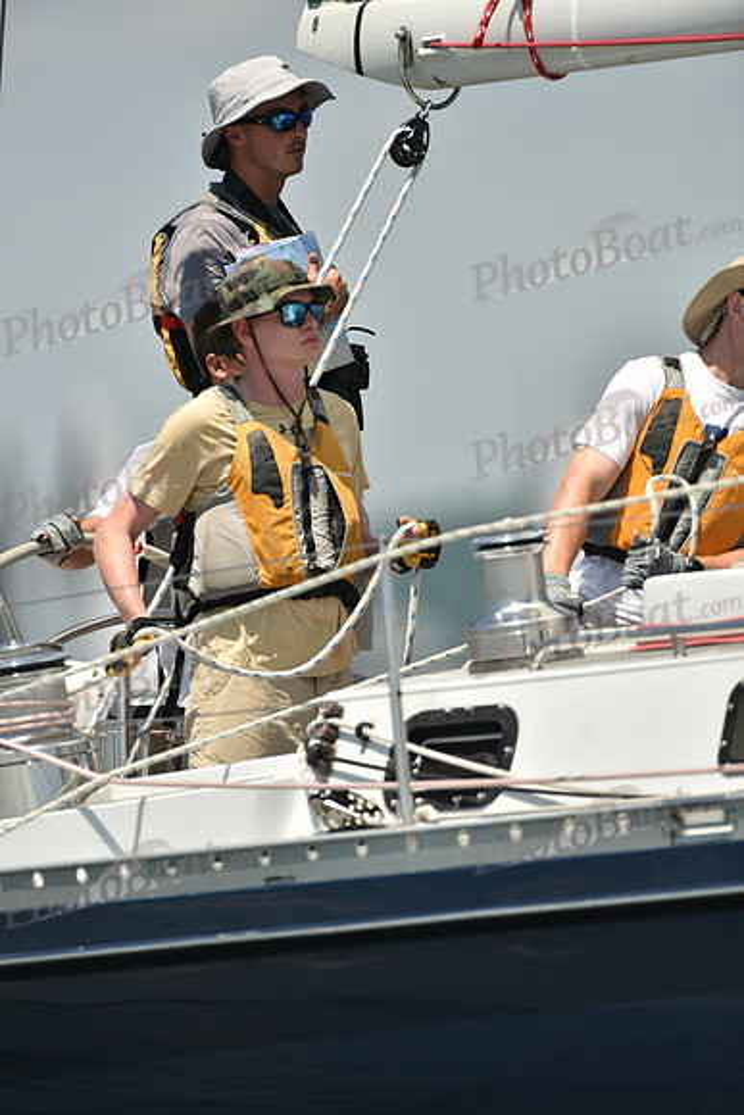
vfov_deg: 3.4
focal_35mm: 600
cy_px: 558
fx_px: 18587
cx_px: 372
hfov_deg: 2.3
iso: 320
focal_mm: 600
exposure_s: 1/3200
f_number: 5
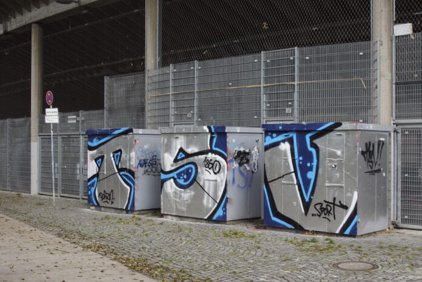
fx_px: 527
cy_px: 141
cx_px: 211
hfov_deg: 43.6
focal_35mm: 45
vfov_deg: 29.9
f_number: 4.5
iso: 100
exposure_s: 1/200
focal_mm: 30
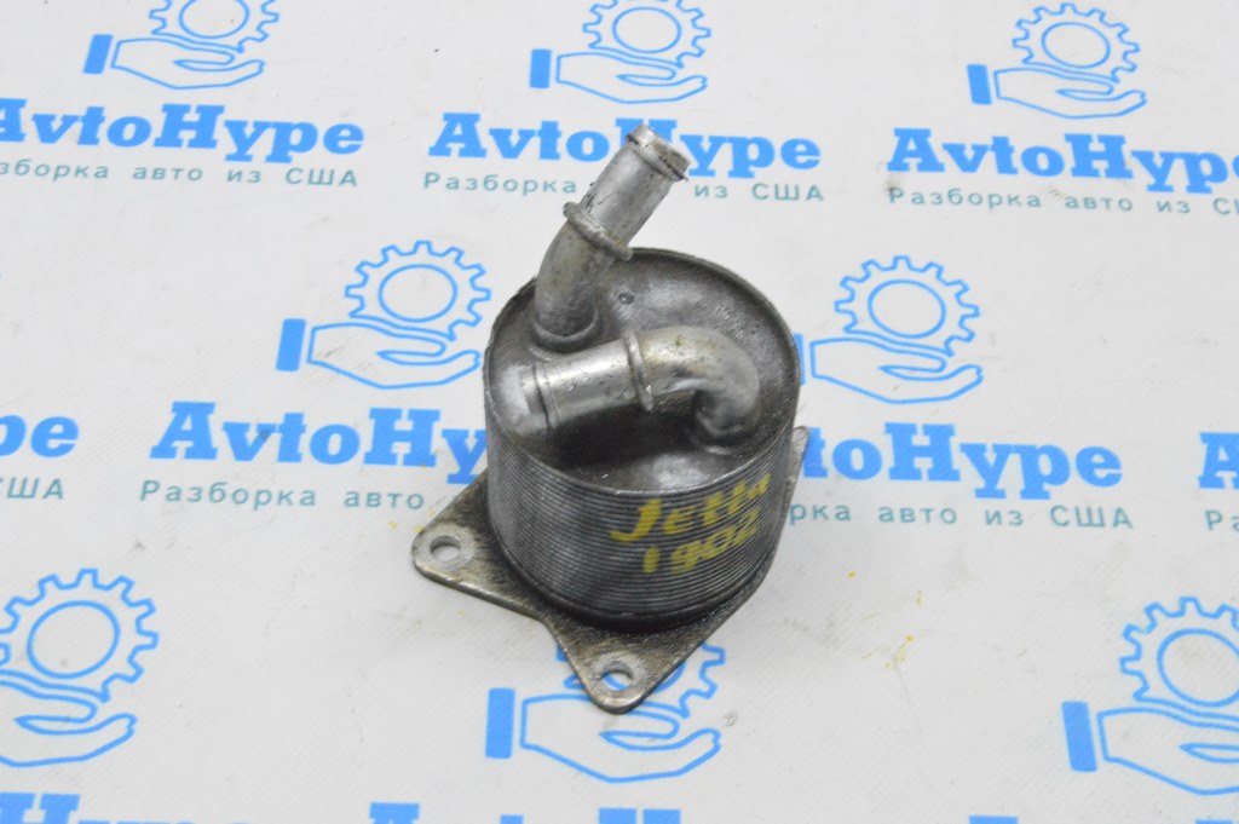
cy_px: 412
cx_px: 620
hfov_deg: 37.9
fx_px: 1805
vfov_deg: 25.7
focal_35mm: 52
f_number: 20
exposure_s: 1/20
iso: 6400
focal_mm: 35
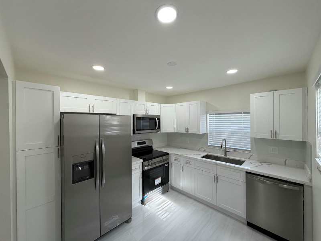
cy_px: 120
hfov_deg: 102.1
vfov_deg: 85.7
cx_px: 160
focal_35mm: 14
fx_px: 130
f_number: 2.2
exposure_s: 1/120
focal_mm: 2.22
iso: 100
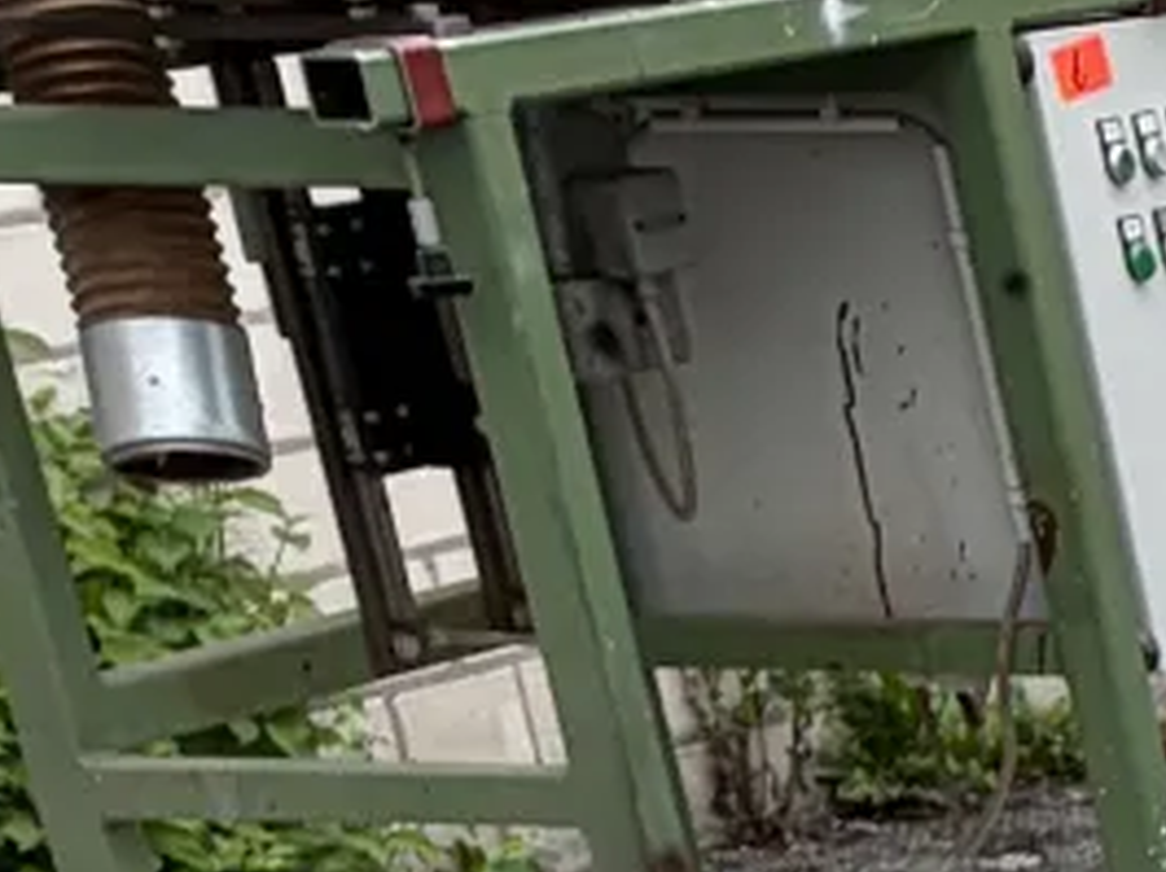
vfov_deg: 6.9
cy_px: 2791
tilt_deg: -28.8
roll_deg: +1.5
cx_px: 4099
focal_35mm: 188
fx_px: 6327
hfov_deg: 8.1
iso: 40
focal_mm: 5.96
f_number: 1.6
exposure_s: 1/328
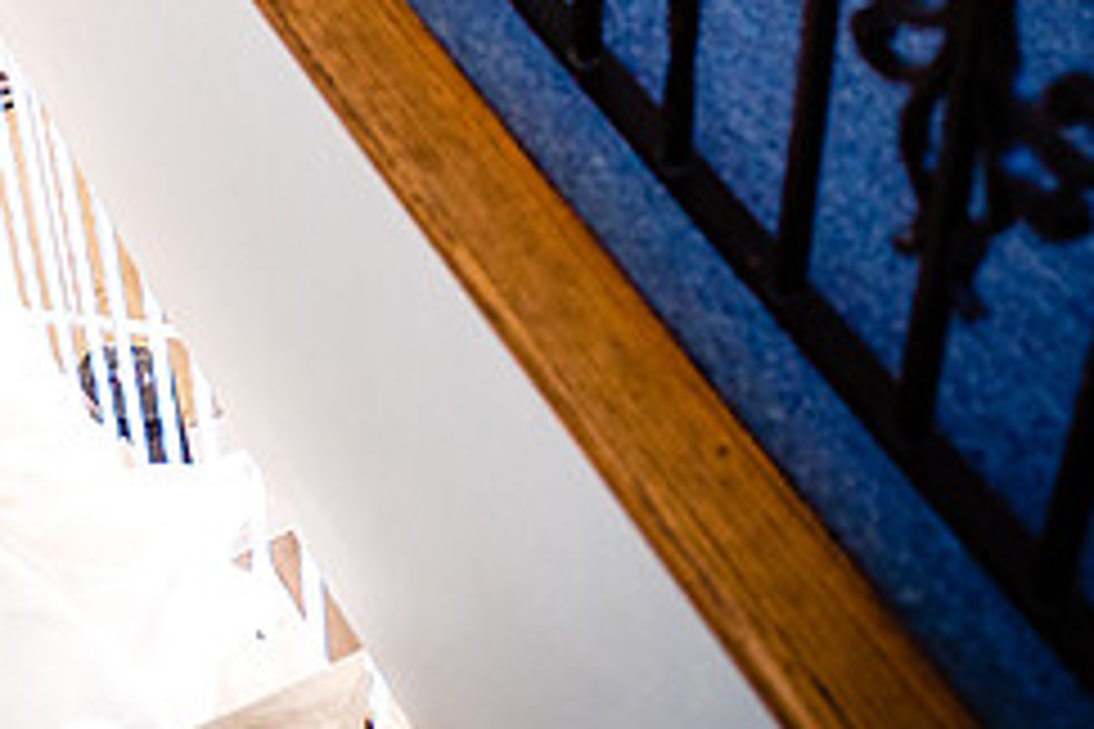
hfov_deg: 24.0
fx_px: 2431
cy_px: -102
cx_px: -61
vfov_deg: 16.5
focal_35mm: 80
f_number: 2.8
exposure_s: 1/100
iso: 2000
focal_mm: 28
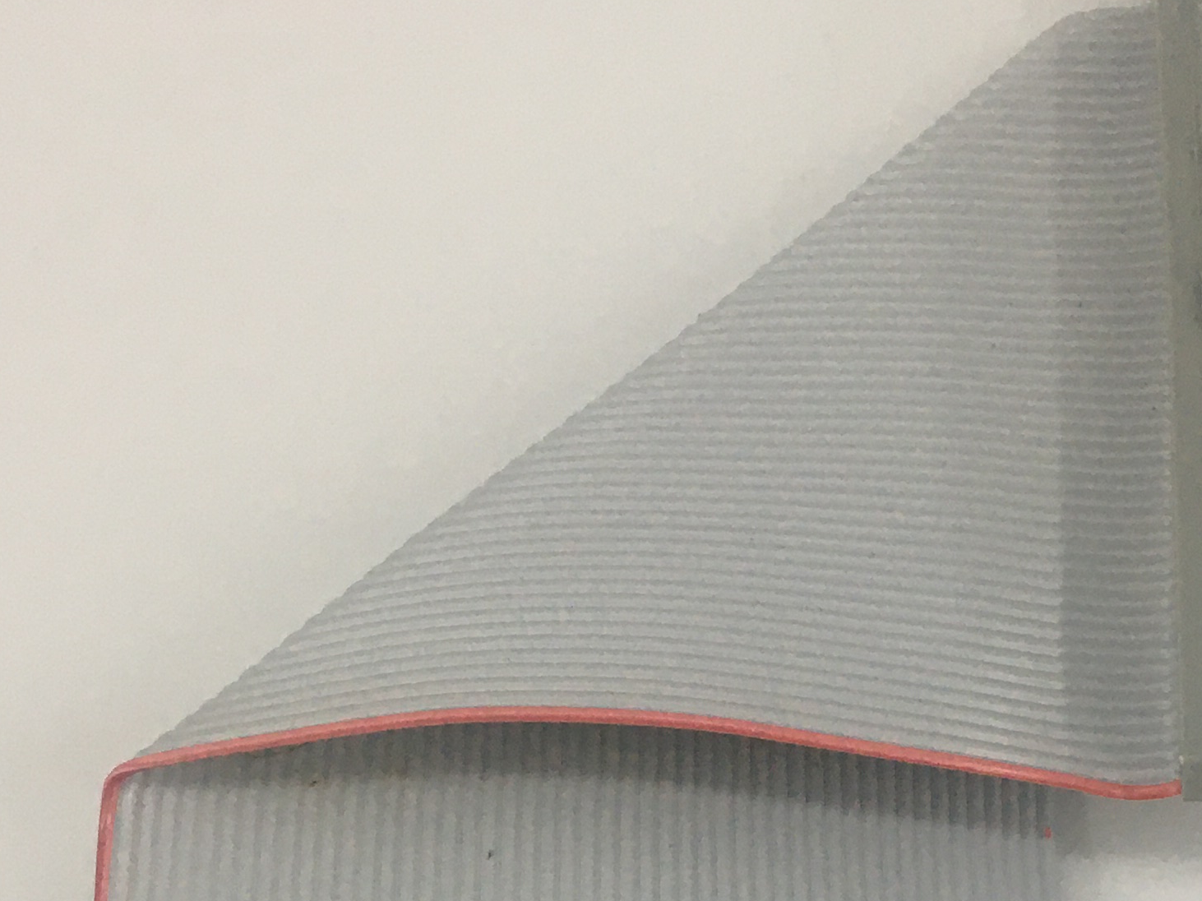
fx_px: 2777
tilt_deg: -78.7
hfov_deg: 24.2
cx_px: 890
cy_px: 1163
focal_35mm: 80
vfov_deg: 17.3
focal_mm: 4.15
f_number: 2.2
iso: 32
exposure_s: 1/33
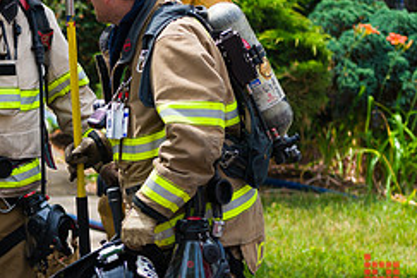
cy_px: 12
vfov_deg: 8.2
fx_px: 1934
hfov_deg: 12.1
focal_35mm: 167
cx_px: -12
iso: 200
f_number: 3.2
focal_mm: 70
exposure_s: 1/1600
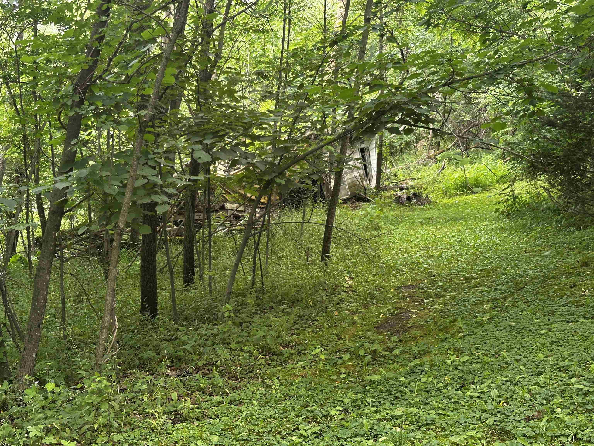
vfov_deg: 30.3
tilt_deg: -6.8
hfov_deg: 39.7
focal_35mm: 48
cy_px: 223
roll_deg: -1.8
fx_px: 824
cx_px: 297
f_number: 1.78
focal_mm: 6.86
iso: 80
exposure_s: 1/102
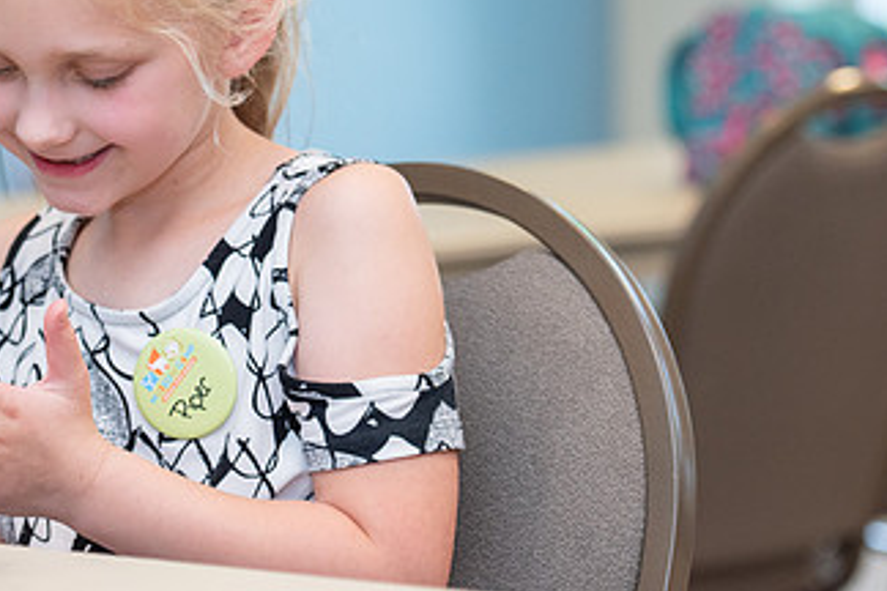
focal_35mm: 177
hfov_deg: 11.6
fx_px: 4361
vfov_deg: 7.7
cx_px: 161
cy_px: 148
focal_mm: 95
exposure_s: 1/250
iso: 800
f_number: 4
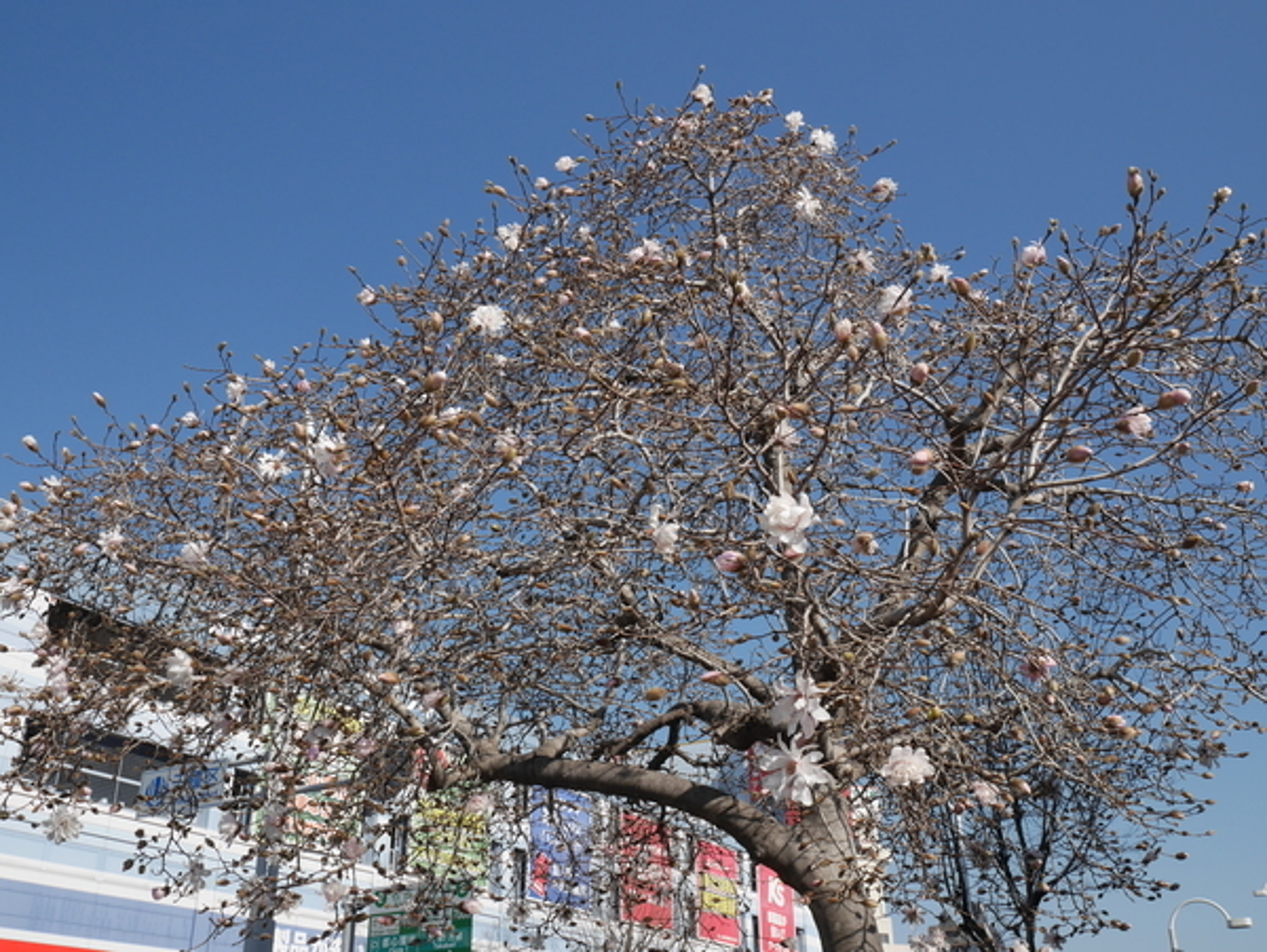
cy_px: 476
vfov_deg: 41.8
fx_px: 1245
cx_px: 634
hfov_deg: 53.9
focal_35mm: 34
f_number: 9
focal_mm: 17
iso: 200
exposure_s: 1/400
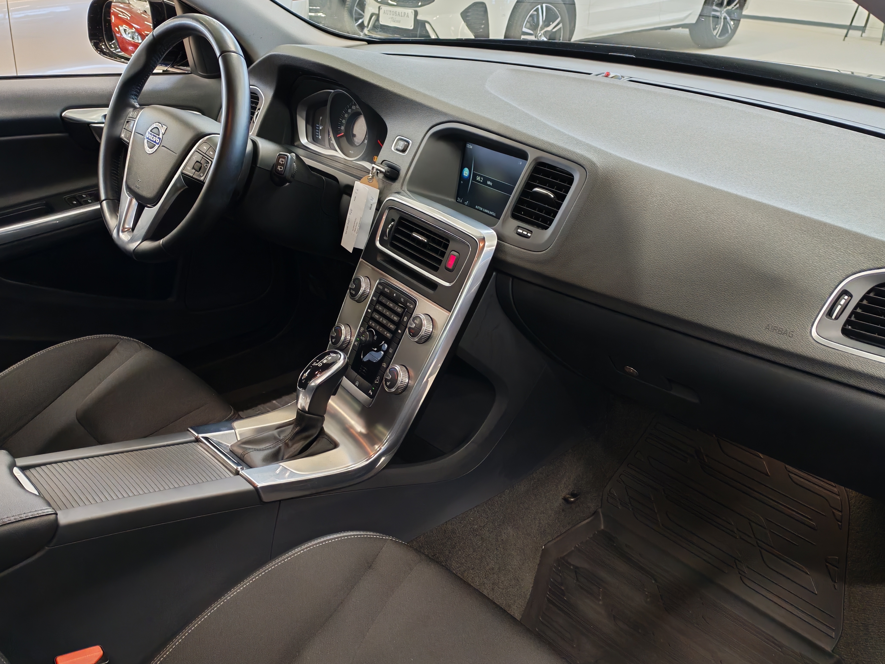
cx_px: 442
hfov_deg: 55.4
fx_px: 844
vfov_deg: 42.9
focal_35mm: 33
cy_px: 332
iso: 731
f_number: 1.9
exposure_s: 1/50
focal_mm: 6.12
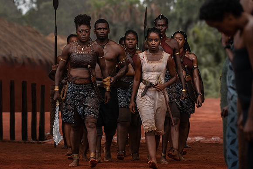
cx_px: 126
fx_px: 1265
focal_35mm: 180
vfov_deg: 7.6
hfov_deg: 11.4
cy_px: 84
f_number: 5
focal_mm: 180
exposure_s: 1/320
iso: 400
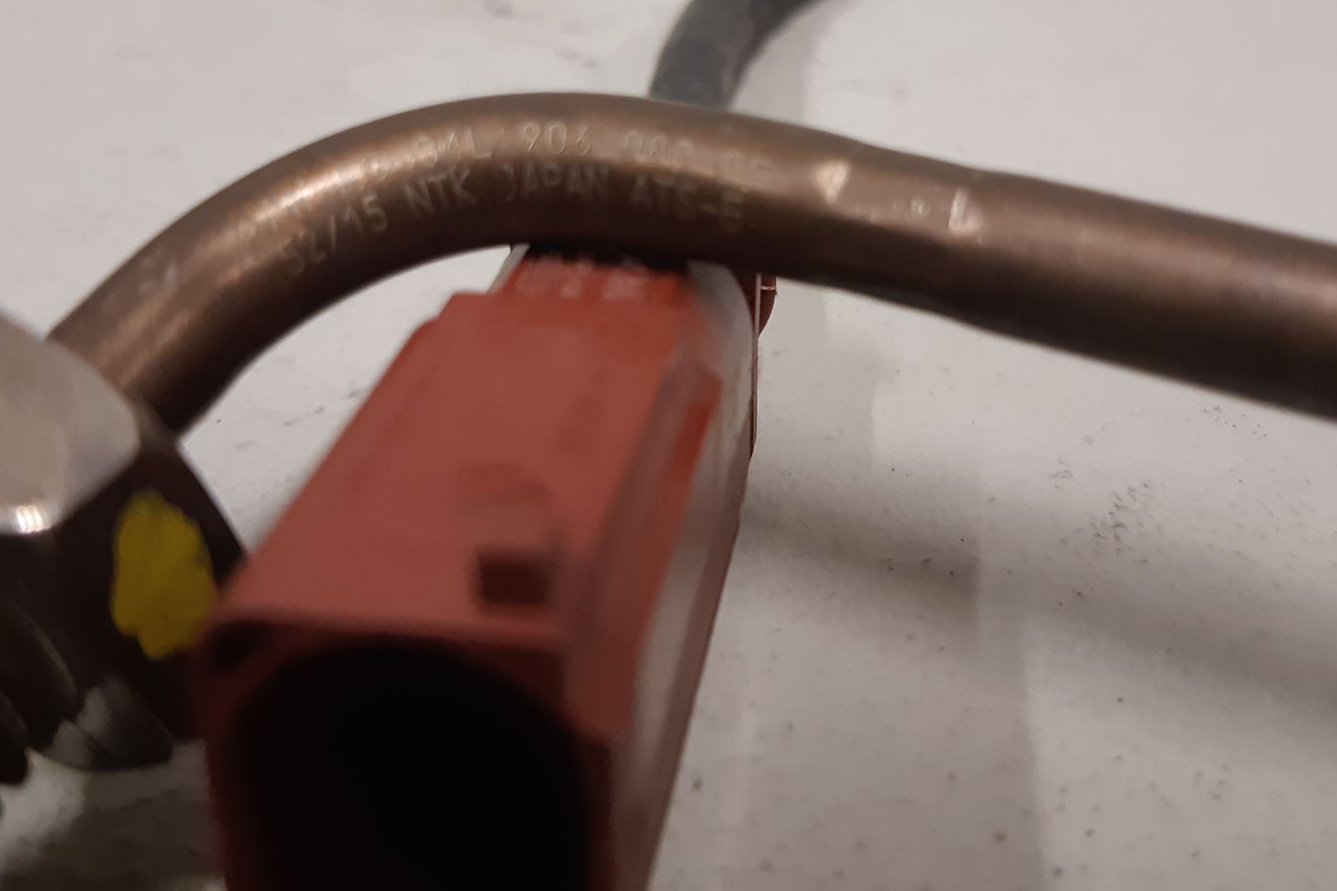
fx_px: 1485
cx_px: 732
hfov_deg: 48.4
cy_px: 258
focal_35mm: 40
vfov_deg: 32.9
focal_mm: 3.93
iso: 160
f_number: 1.7
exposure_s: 1/50
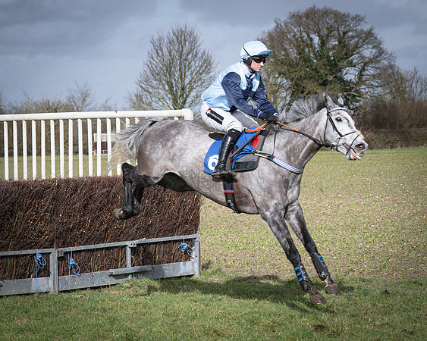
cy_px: 176
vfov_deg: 9.5
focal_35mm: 162
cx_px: 106
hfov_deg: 11.9
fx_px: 2048
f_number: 4
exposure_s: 1/5000
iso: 400
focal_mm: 70
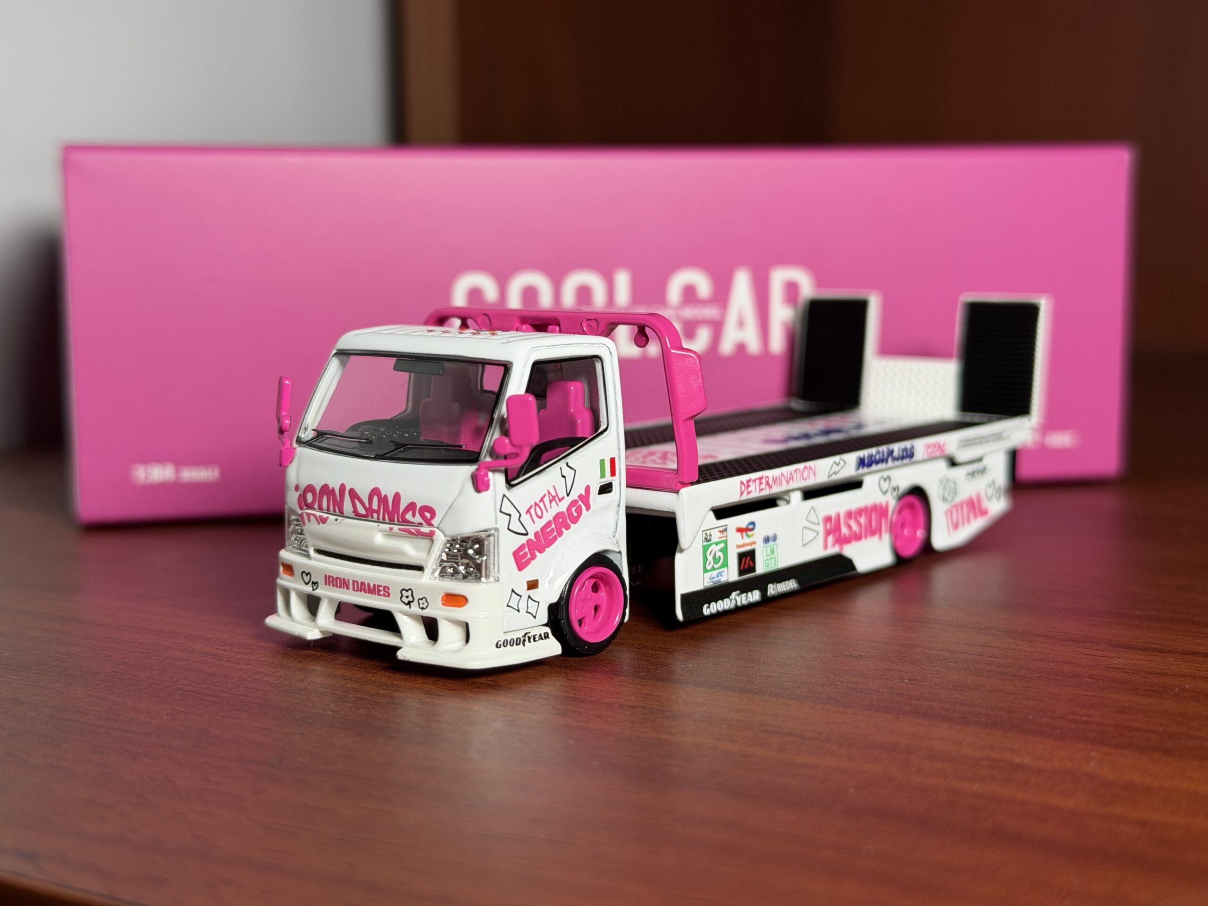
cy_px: 453
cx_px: 604
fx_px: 1675
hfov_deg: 39.7
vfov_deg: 30.3
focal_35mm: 48
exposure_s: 1/121
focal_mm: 6.76
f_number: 1.78
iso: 50
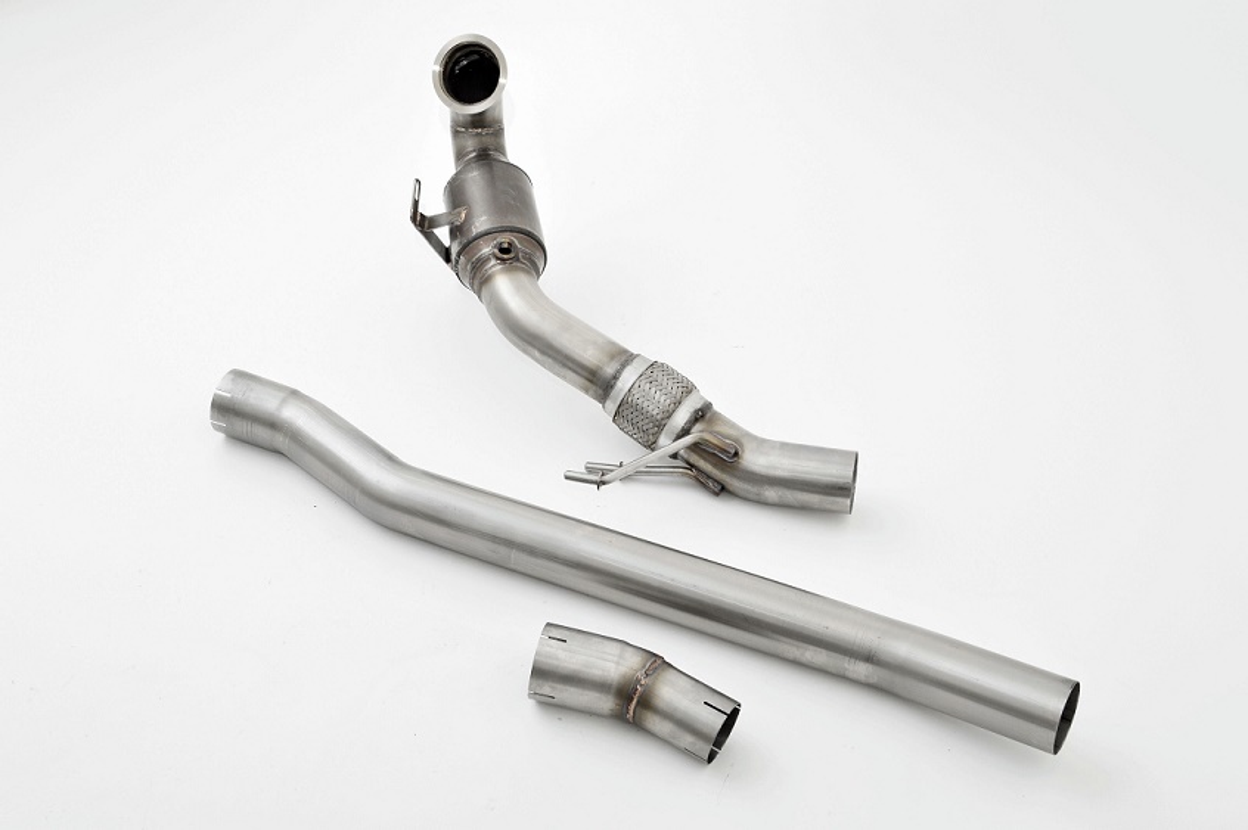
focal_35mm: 39
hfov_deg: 49.6
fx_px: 1351
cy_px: 415
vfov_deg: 34.2
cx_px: 624
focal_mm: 26
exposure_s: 1/160
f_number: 10
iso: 200
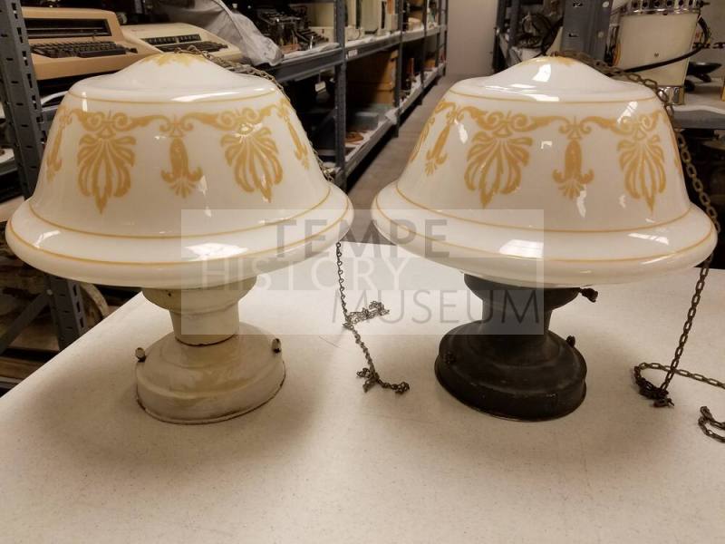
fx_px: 545
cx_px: 362
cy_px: 272
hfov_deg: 67.3
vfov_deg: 53.1
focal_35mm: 26
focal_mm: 4.2
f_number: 1.7
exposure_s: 1/60
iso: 160
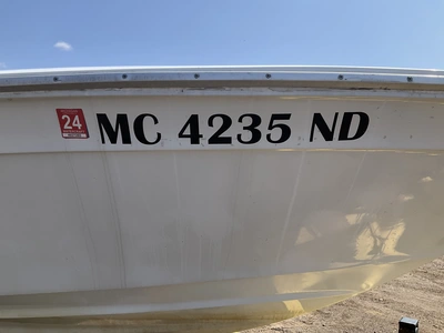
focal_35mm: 29
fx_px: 372
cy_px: 166
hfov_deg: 61.7
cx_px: 222
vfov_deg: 48.2
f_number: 1.8
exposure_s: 1/1675
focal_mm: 3
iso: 25
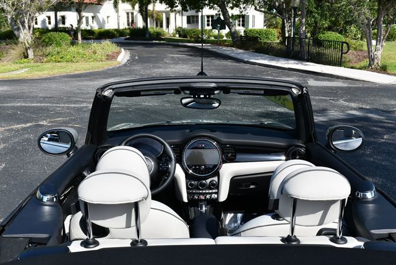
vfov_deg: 30.6
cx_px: 198
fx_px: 484
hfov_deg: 44.5
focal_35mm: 44
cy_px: 132
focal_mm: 22
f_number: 8
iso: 110
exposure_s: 1/250
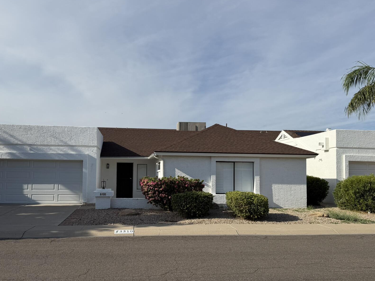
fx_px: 336
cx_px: 163
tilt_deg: +2.5
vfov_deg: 45.3
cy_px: 160
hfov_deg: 58.2
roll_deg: -0.1
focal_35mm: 31
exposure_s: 1/6711
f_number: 1.78
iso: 80
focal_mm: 6.76
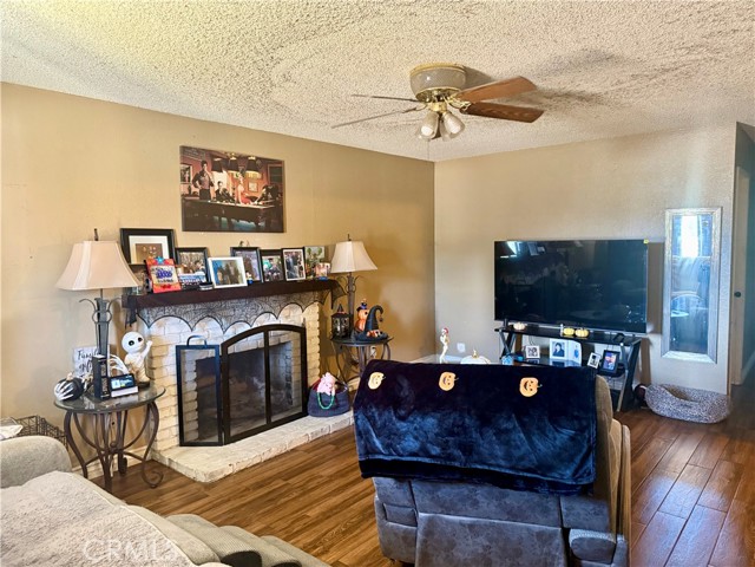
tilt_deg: -4.2
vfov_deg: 56.8
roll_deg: +1.2
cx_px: 378
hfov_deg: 71.6
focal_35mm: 24
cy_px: 284
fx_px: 523
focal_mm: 6.76
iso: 800
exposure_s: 1/60
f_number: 1.78
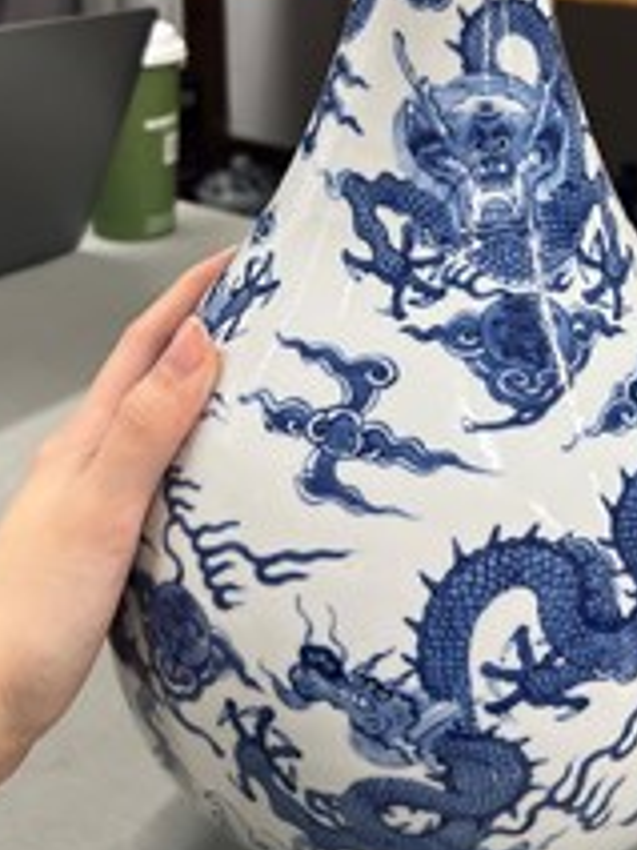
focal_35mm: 49
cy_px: 233
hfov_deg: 29.3
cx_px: 453
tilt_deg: -18.1
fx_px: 1202
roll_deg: -2.2
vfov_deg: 38.1
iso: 125
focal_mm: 5.7
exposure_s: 1/120
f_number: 1.5
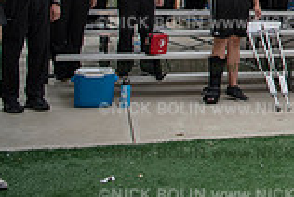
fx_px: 720
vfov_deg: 14.9
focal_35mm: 88
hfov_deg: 18.2
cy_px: -62
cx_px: 532
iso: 800
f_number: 3.2
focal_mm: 24
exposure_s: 1/1250
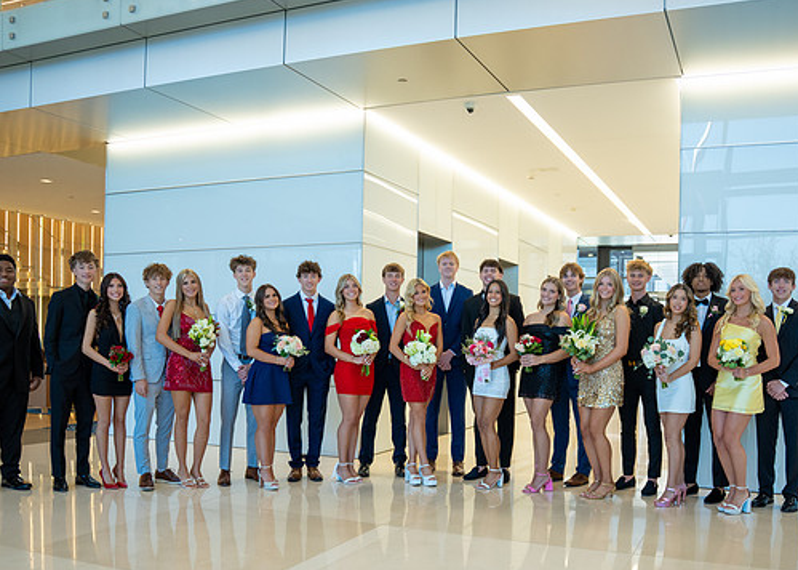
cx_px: 435
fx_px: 748
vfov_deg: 41.3
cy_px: 369
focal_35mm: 33
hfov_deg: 56.1
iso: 1000
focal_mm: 24
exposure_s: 1/500
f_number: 2.8
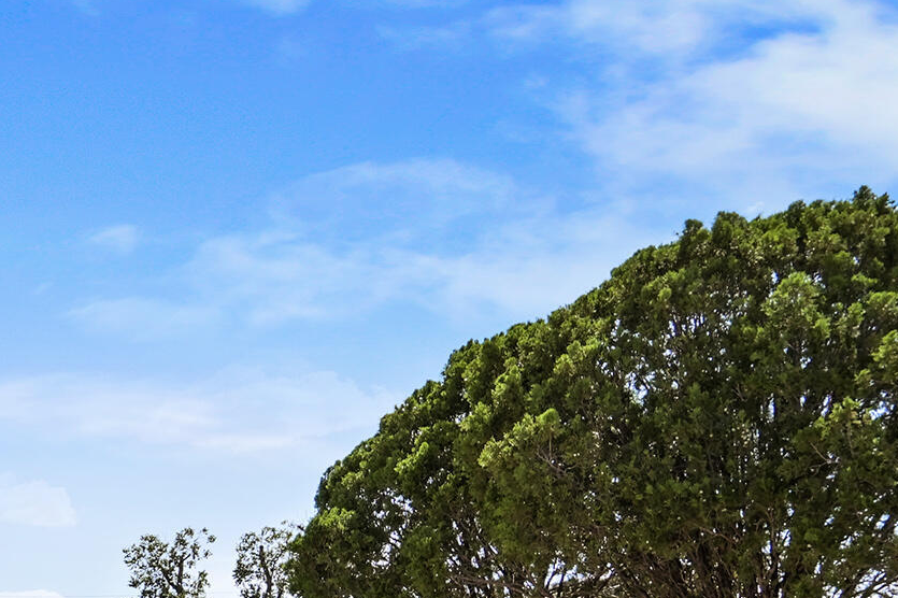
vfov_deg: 21.5
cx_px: -442
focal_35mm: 55
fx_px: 1371
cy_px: 841
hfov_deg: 26.5
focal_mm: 17
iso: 200
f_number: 8
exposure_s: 1/80
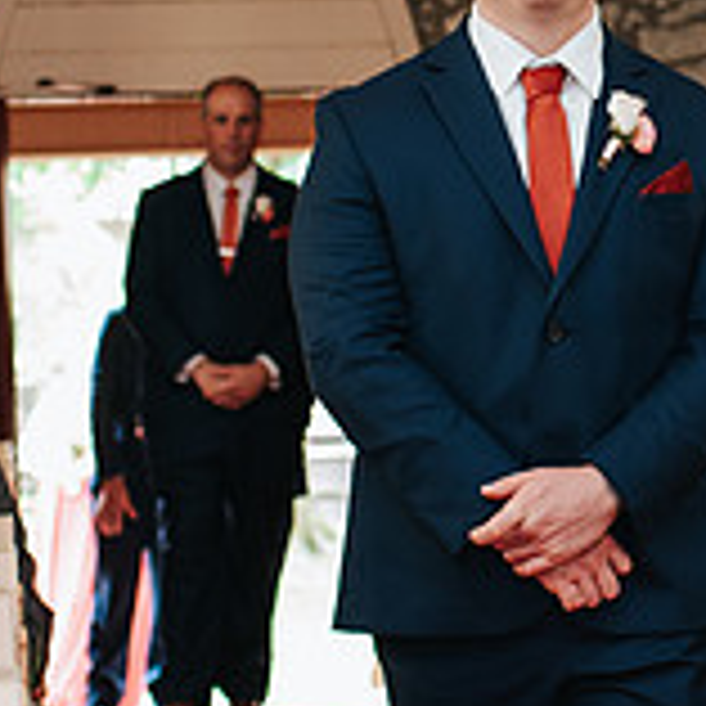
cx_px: 598
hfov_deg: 11.1
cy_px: 230
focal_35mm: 157
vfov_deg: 11.1
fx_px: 3623
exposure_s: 1/200
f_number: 2.8
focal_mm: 35
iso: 1000
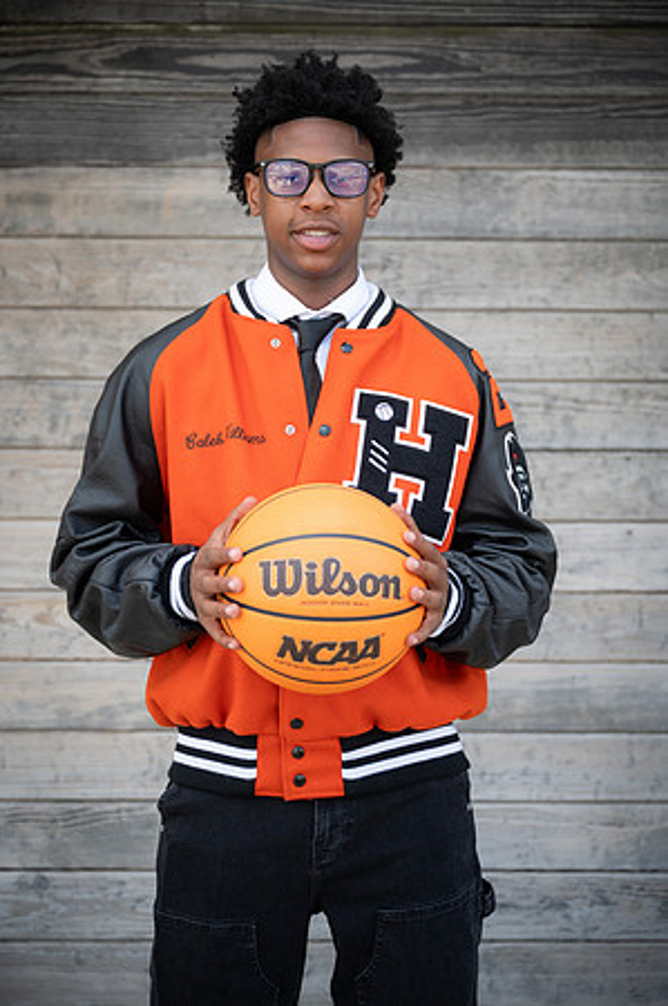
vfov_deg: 35.1
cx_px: 334
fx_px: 1590
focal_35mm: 57
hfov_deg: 23.7
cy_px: 503
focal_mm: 57
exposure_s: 1/250
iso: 125
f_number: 2.8
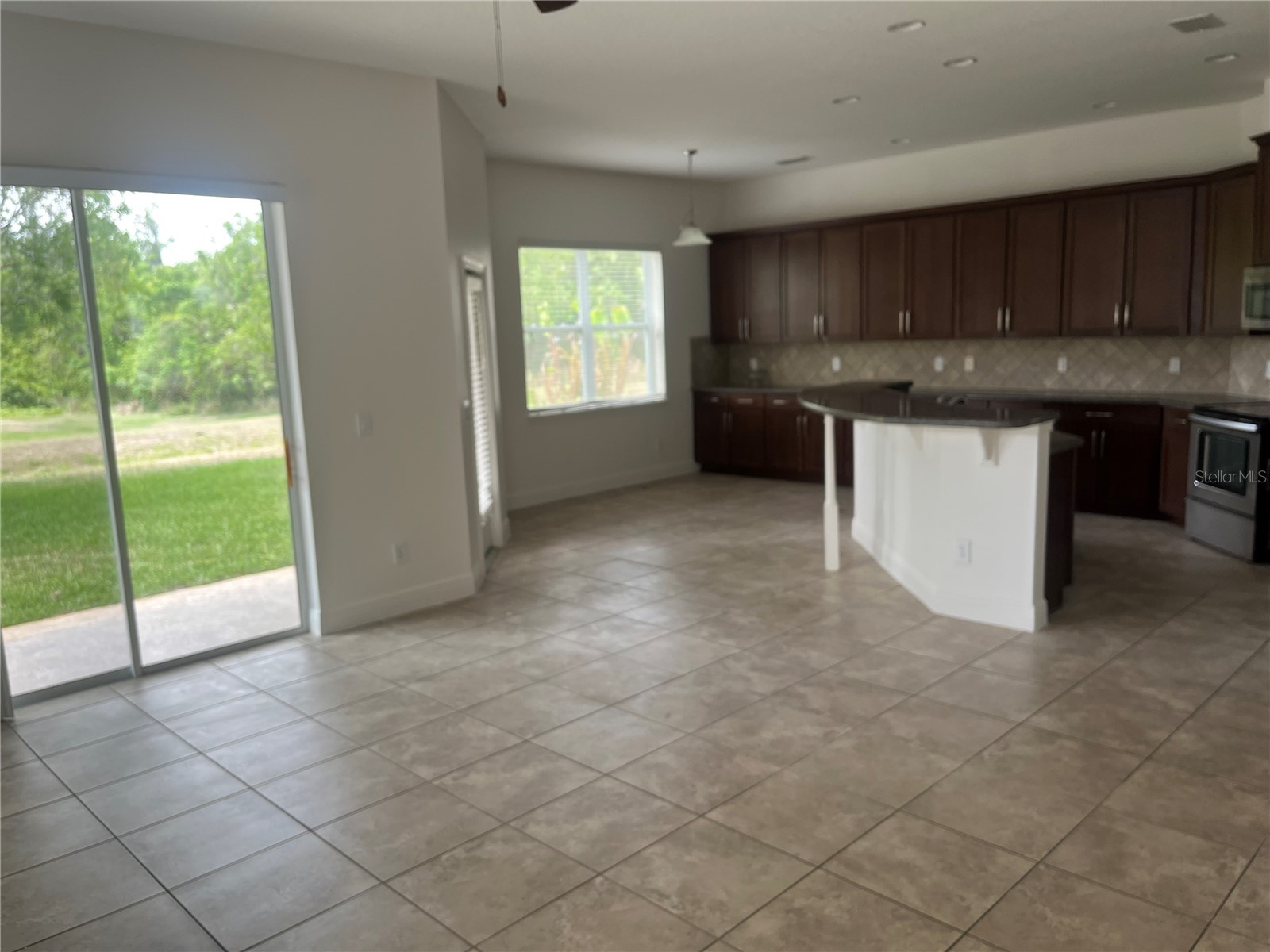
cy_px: 476
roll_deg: +2.0
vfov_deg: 53.1
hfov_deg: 67.3
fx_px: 954
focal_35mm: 26
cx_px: 635
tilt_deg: -8.7
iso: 50
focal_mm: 5.1
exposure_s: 1/122
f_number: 1.6
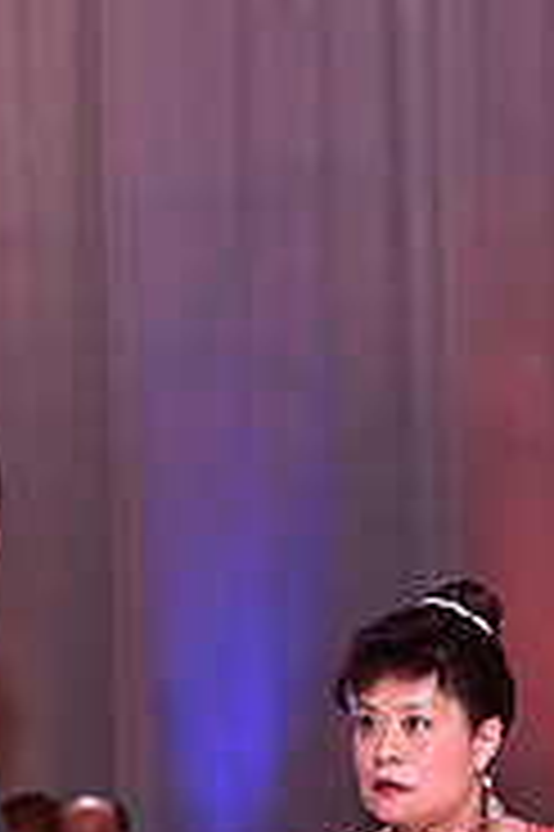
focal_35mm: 270
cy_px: 1228
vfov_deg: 7.5
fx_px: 6244
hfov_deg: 5.1
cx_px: 295
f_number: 4.5
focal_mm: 86
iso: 1600
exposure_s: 1/250
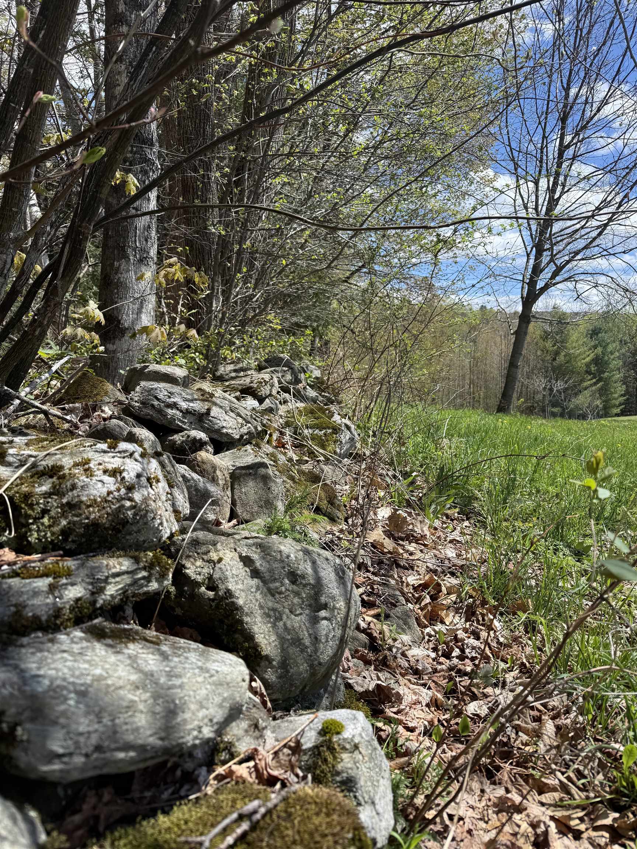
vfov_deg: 71.6
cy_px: 424
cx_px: 318
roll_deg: +0.9
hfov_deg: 56.8
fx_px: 589
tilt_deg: -4.3
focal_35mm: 24
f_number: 1.78
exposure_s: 1/2445
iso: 80
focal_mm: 6.76
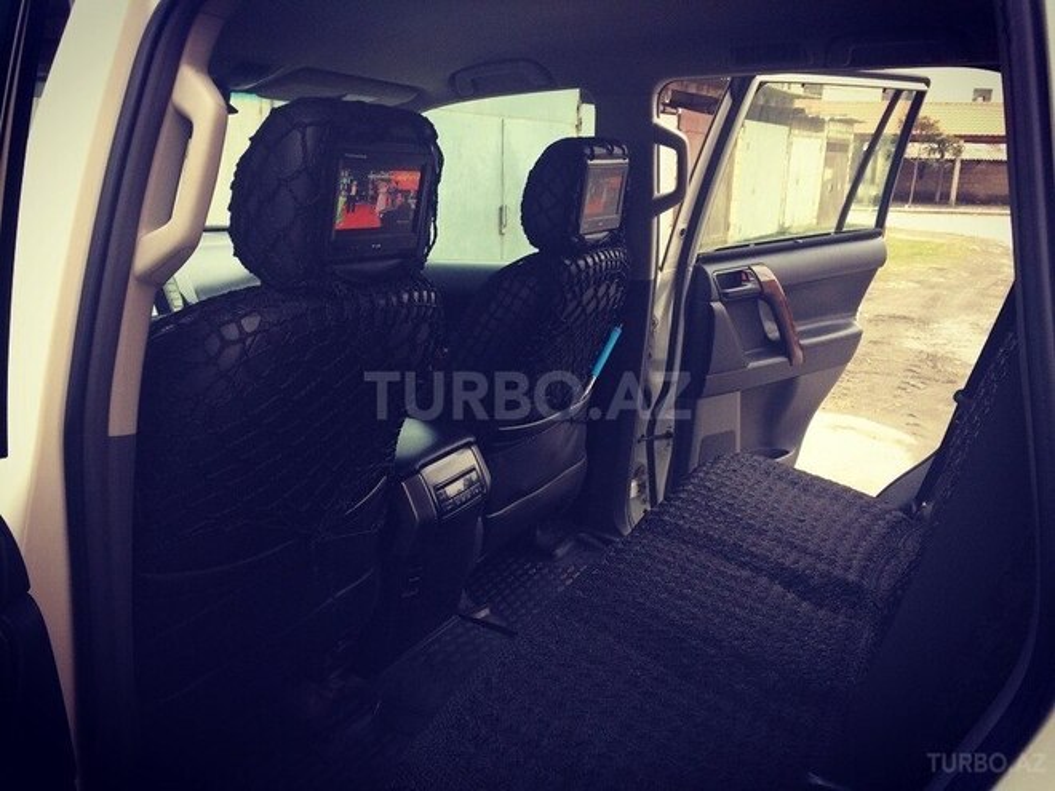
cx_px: 528
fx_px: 884
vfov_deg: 48.2
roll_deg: +0.0
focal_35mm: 29
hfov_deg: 61.7
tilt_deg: -16.0
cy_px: 396
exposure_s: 1/33
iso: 125
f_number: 2.2
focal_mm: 4.15
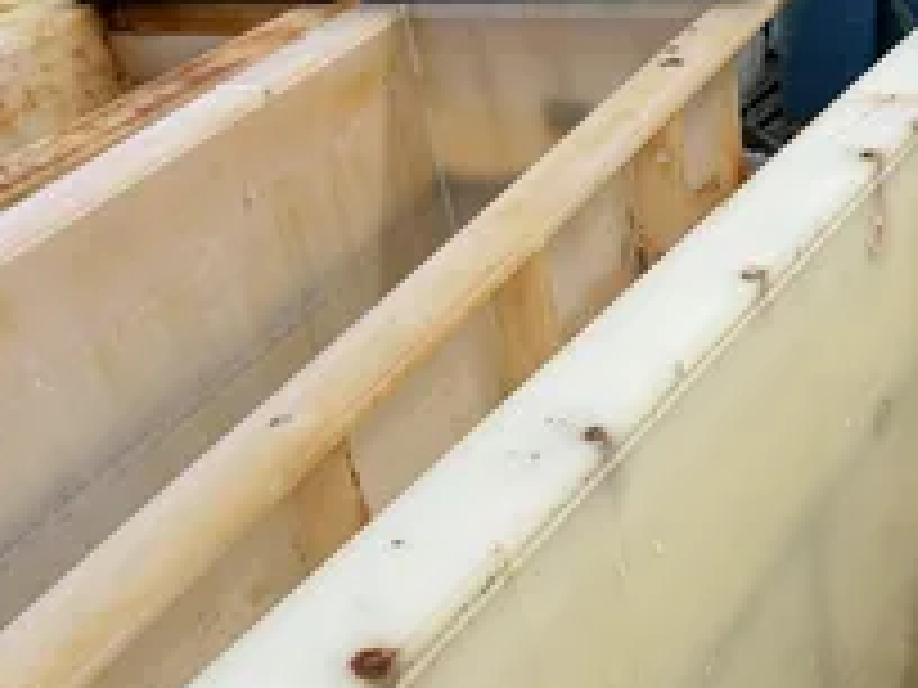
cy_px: 459
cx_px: 576
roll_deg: +17.5
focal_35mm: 51
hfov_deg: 37.3
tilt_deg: -31.1
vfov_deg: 28.4
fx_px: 1352
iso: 50
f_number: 1.6
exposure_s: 1/5348
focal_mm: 5.96
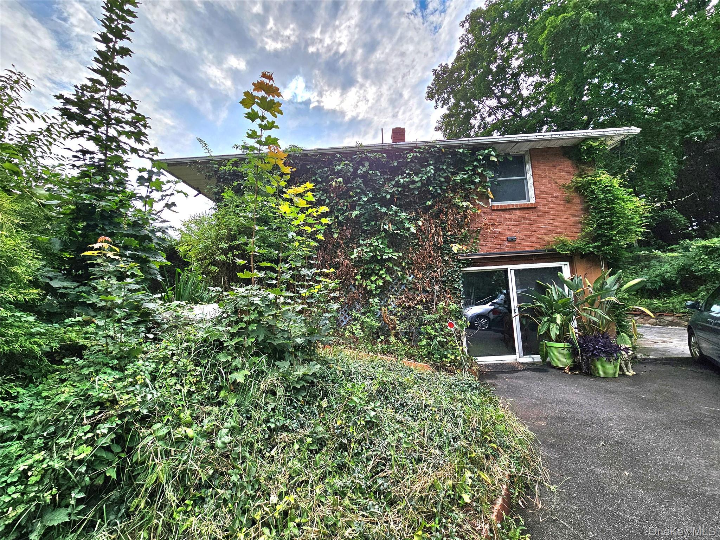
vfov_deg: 89.9
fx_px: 270
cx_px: 360
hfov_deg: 106.2
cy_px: 270
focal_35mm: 13
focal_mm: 2.2
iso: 50
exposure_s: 1/1429
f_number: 2.2
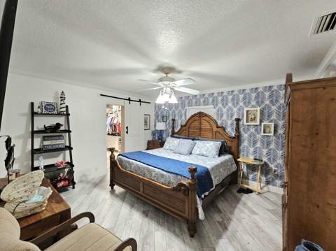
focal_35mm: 13
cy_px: 126
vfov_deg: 89.8
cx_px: 168
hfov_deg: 106.2
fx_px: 126
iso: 320
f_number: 2.2
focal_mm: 2.2
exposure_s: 1/40
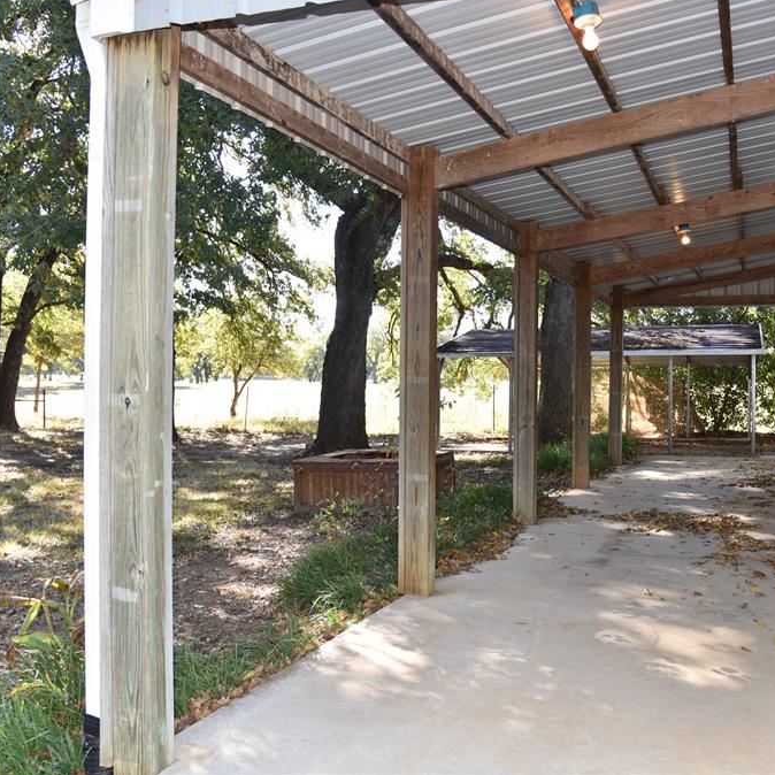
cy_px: 383
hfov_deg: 51.6
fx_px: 785
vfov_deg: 52.5
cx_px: 512
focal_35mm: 31
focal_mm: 24
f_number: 5.6
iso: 320
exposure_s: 1/125
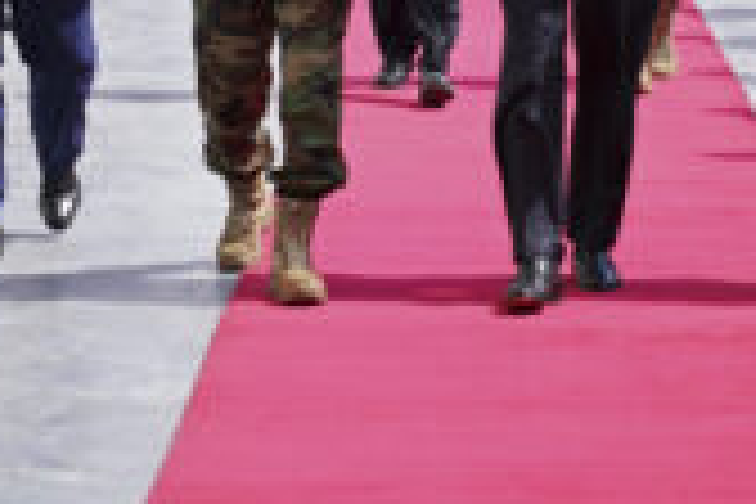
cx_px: 540
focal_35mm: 212
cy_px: -207
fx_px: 4452
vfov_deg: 6.4
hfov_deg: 9.7
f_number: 4
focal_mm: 70
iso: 500
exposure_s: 1/2500
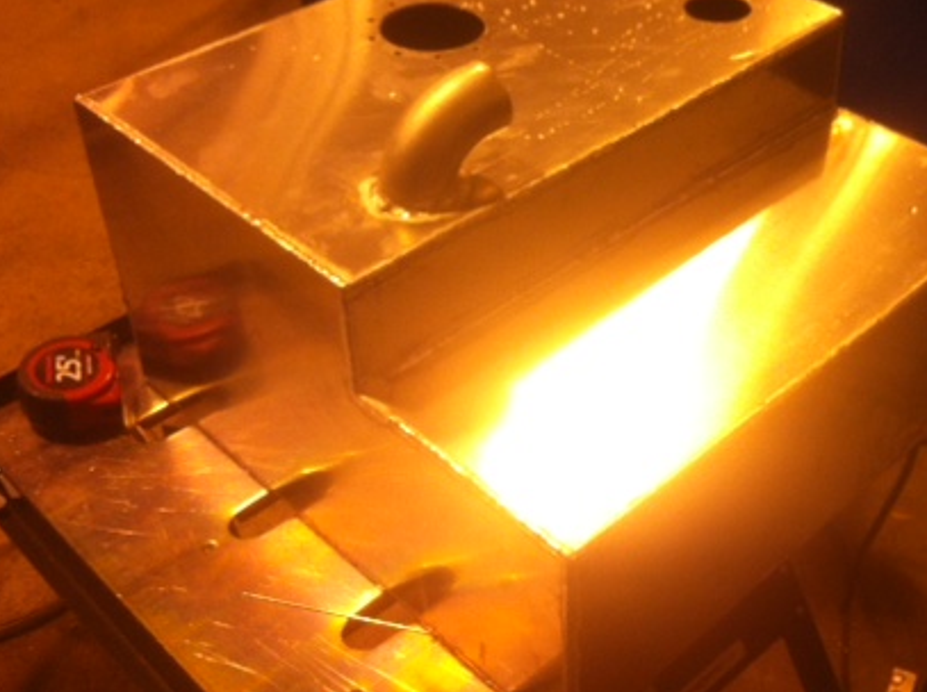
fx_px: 1471
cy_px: 269
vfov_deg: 26.4
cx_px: 642
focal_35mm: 55
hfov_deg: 34.5
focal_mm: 3.85
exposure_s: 1/15
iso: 125
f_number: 2.8
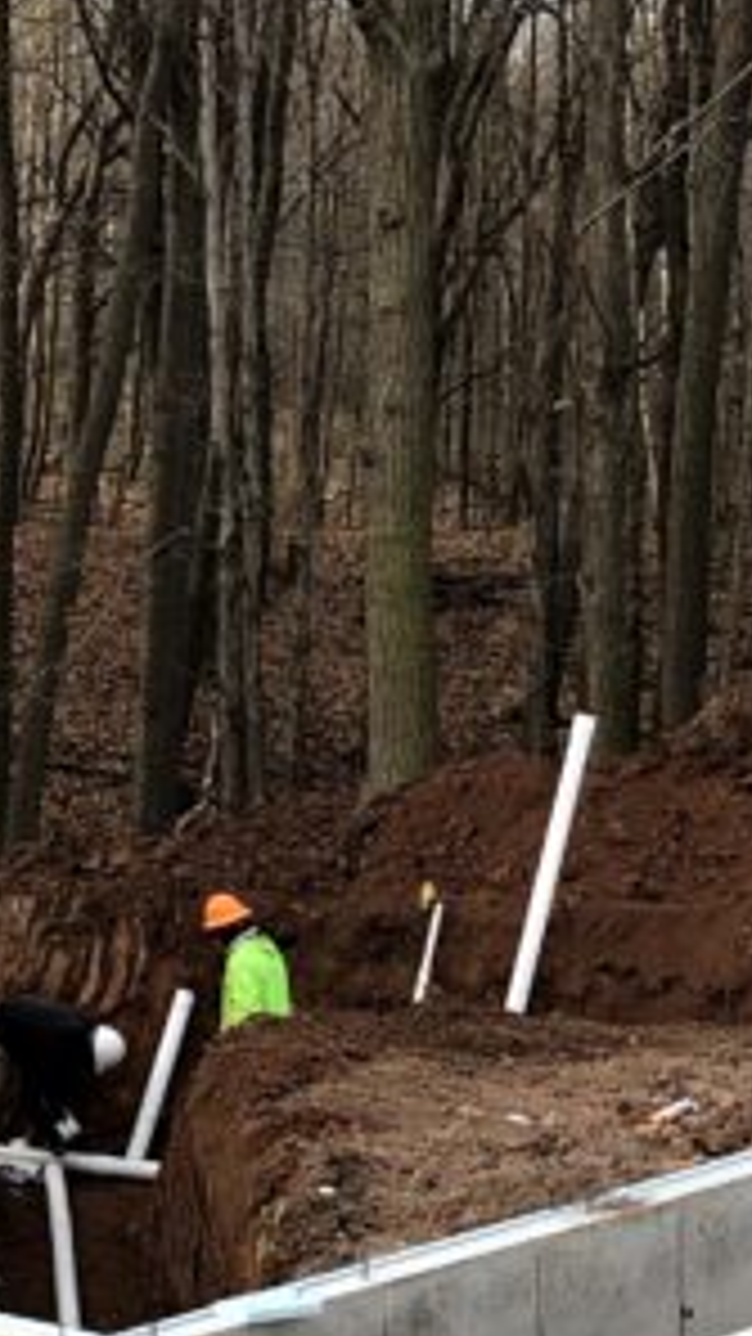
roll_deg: +1.3
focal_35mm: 105
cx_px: 45
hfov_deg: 11.4
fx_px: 3723
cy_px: 594
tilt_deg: -4.0
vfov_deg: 20.4
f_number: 1.8
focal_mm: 4
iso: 20
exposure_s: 1/384
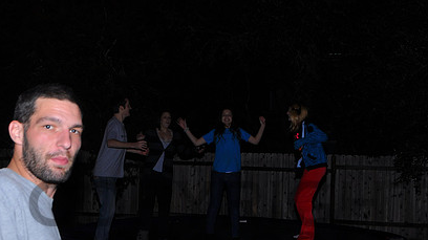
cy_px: 167
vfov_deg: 20.6
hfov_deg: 36.0
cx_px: 228
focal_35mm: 58
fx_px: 658
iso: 200
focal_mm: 26
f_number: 5.6
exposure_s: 1/60
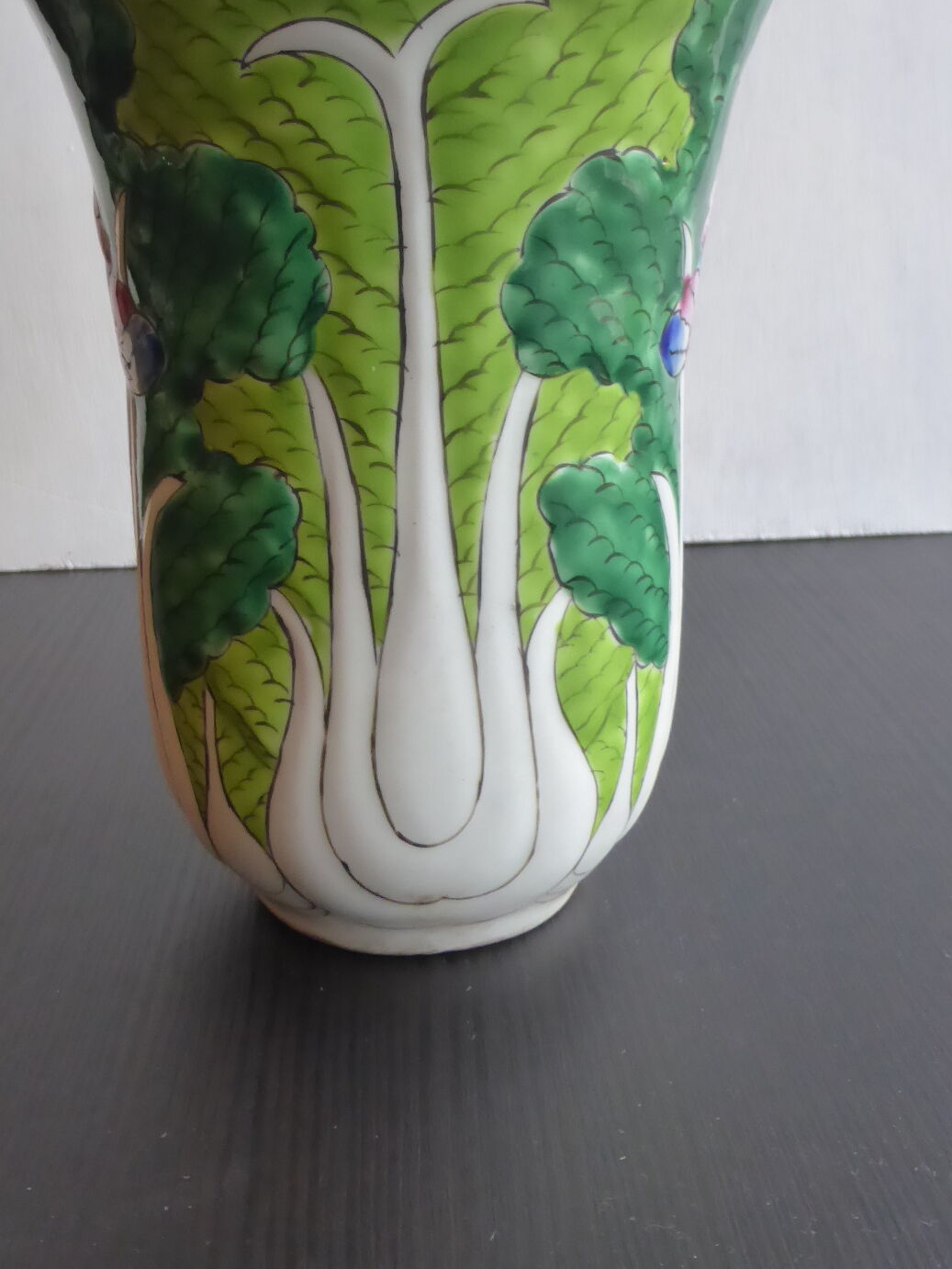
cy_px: 336
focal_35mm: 40
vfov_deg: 45.4
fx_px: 1466
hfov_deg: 35.9
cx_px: 411
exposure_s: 1/30
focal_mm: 4.8
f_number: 3.4
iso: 400
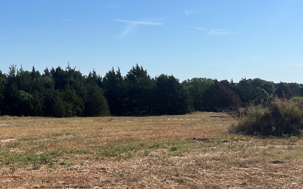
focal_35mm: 63
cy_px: 52
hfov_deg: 31.1
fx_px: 520
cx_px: 33
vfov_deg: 20.5
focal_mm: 5.1
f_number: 1.6
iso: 50
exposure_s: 1/6173
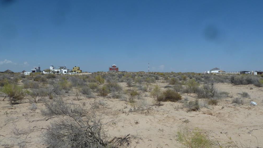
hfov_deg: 67.9
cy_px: 96
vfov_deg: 41.0
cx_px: 133
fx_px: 195
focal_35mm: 28
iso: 80
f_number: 5.6
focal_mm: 4.1
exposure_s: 1/640
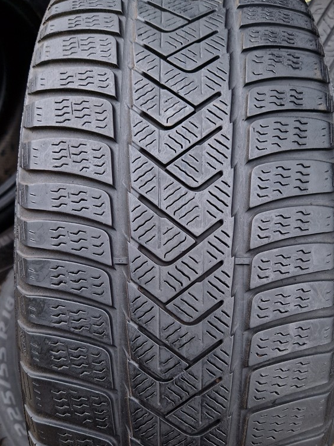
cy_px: 258
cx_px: 178
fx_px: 424
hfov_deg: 42.9
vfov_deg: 55.1
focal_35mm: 33
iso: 50
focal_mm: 5.4
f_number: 1.8
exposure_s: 1/103
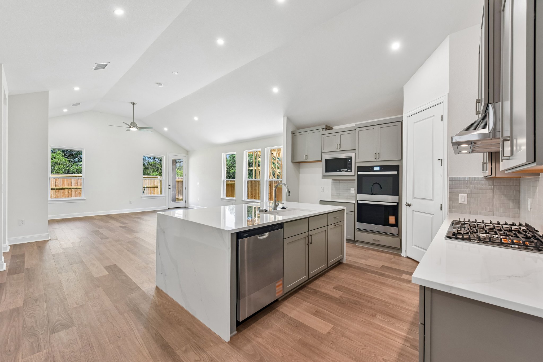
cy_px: 181
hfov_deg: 104.3
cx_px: 272
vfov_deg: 81.2
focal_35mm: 14
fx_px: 211
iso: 200
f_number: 8
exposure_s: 1/15
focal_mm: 14
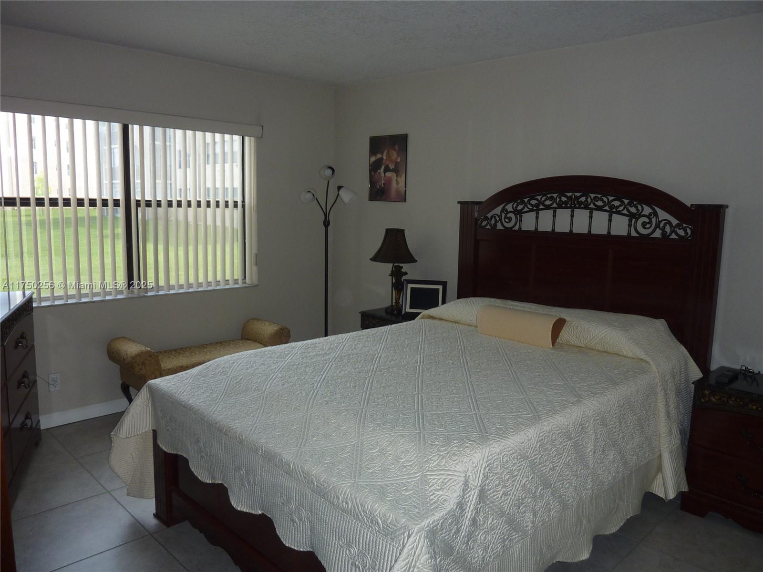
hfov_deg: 69.4
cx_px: 382
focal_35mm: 25
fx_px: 551
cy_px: 286
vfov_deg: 54.9
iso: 100
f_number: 3.3
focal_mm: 4.1
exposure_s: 1/30
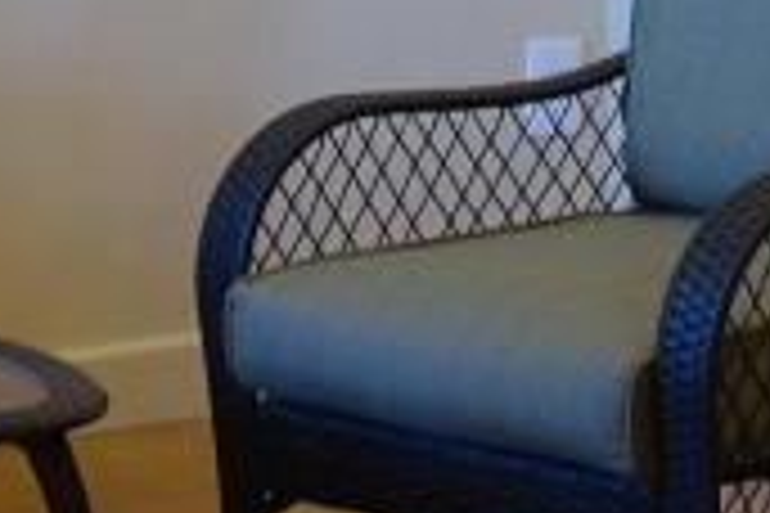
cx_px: 720
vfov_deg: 5.6
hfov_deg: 8.5
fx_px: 5176
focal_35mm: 242
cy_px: -446
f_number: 2.8
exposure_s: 1/40
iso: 500
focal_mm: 13.25
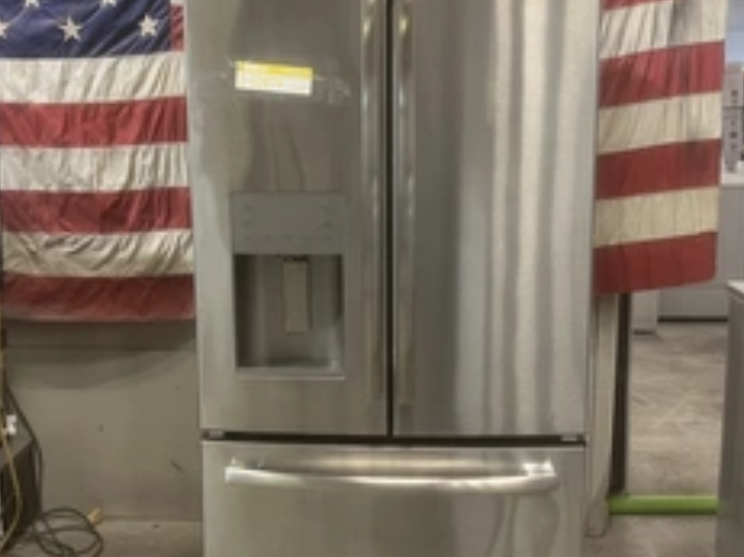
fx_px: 967
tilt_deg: -10.3
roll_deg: +0.0
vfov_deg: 32.2
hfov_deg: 42.1
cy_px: 280
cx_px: 348
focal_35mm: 45
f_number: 1.6
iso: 125
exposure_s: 1/60
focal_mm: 5.1
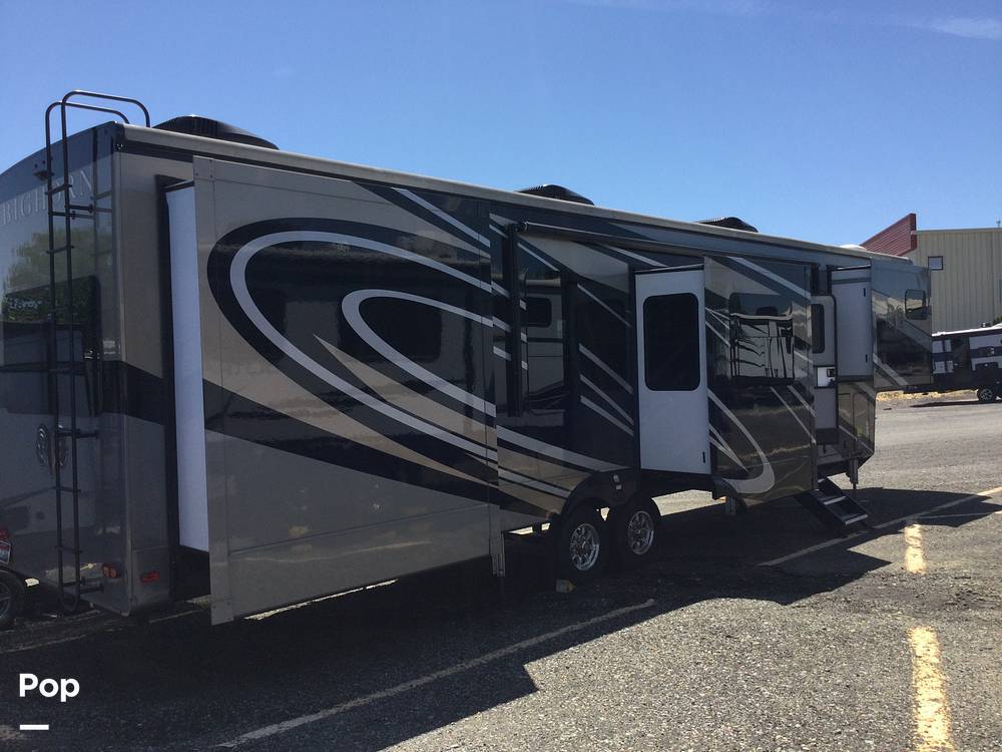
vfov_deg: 45.4
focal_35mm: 31
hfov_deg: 58.4
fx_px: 897
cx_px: 501
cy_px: 376
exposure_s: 1/994
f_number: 2.4
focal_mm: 3.3
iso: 25
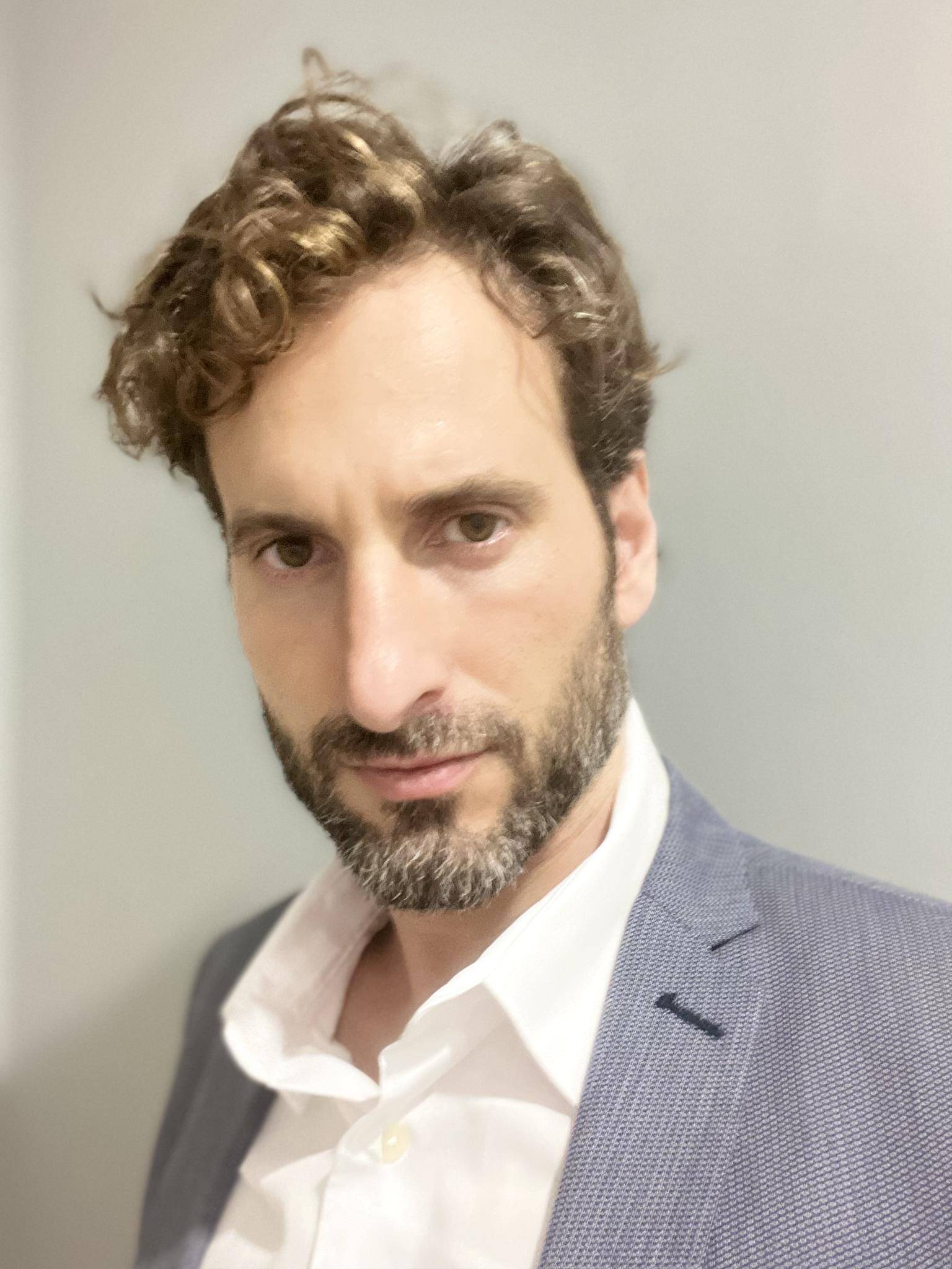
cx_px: 476
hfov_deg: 46.8
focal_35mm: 30
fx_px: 1100
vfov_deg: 60.0
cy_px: 634
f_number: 2.2
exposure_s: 1/25
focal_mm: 2.71
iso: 500
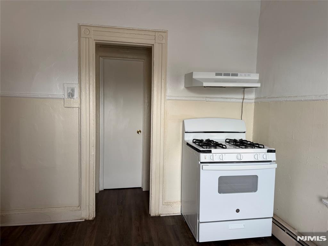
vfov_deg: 56.8
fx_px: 227
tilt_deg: -4.4
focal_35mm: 24
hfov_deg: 71.6
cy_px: 123
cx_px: 164
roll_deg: -1.5
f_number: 1.78
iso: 200
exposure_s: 1/94
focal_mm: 6.76
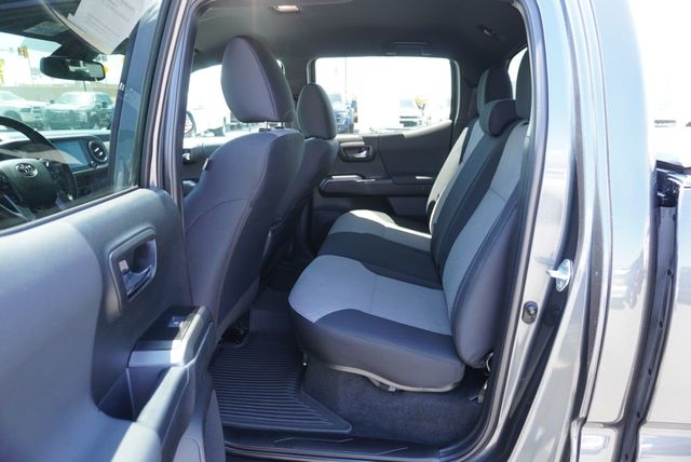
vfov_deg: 53.2
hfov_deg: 73.7
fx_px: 461
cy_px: 231
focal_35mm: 24
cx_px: 346
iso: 640
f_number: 4
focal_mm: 16
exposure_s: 1/160
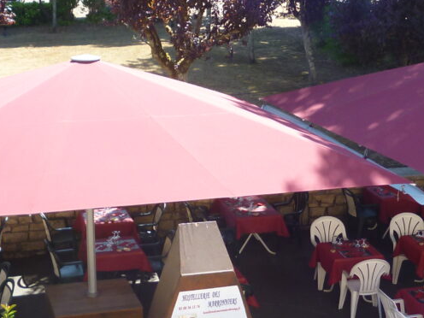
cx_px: 278
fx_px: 968
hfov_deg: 24.6
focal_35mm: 79
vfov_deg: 18.6
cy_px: 119
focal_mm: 5
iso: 100
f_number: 3.1
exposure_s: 1/200
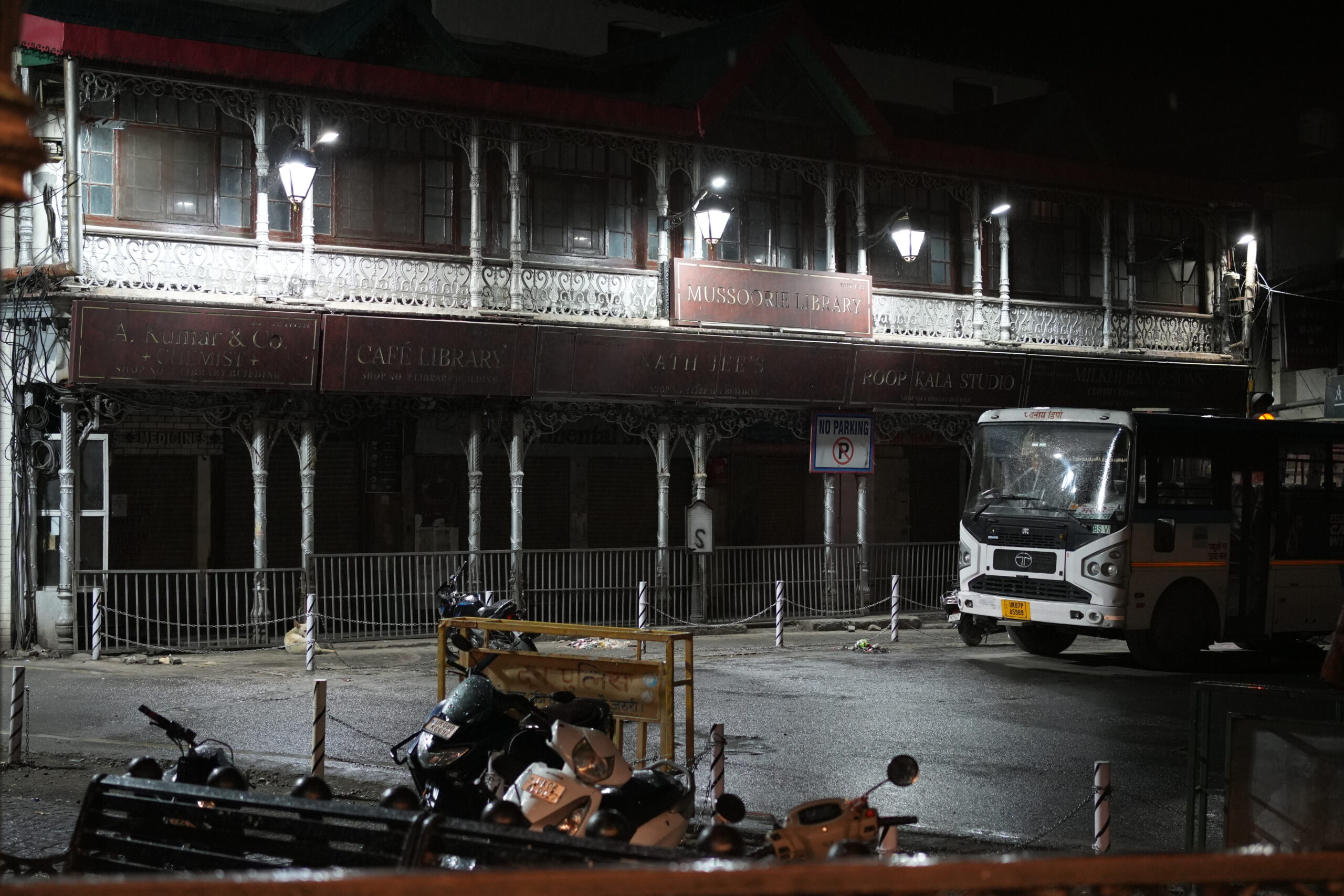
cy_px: 448
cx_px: 672
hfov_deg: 37.8
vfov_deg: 25.8
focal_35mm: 52
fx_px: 1960
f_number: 2.2
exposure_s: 1/160
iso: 1600
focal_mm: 35
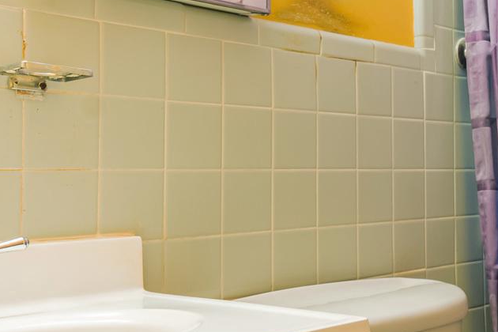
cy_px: 147
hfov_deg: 17.1
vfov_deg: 11.7
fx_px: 1618
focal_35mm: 117
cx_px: 503
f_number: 8
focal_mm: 24
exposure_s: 1/1.67
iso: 250
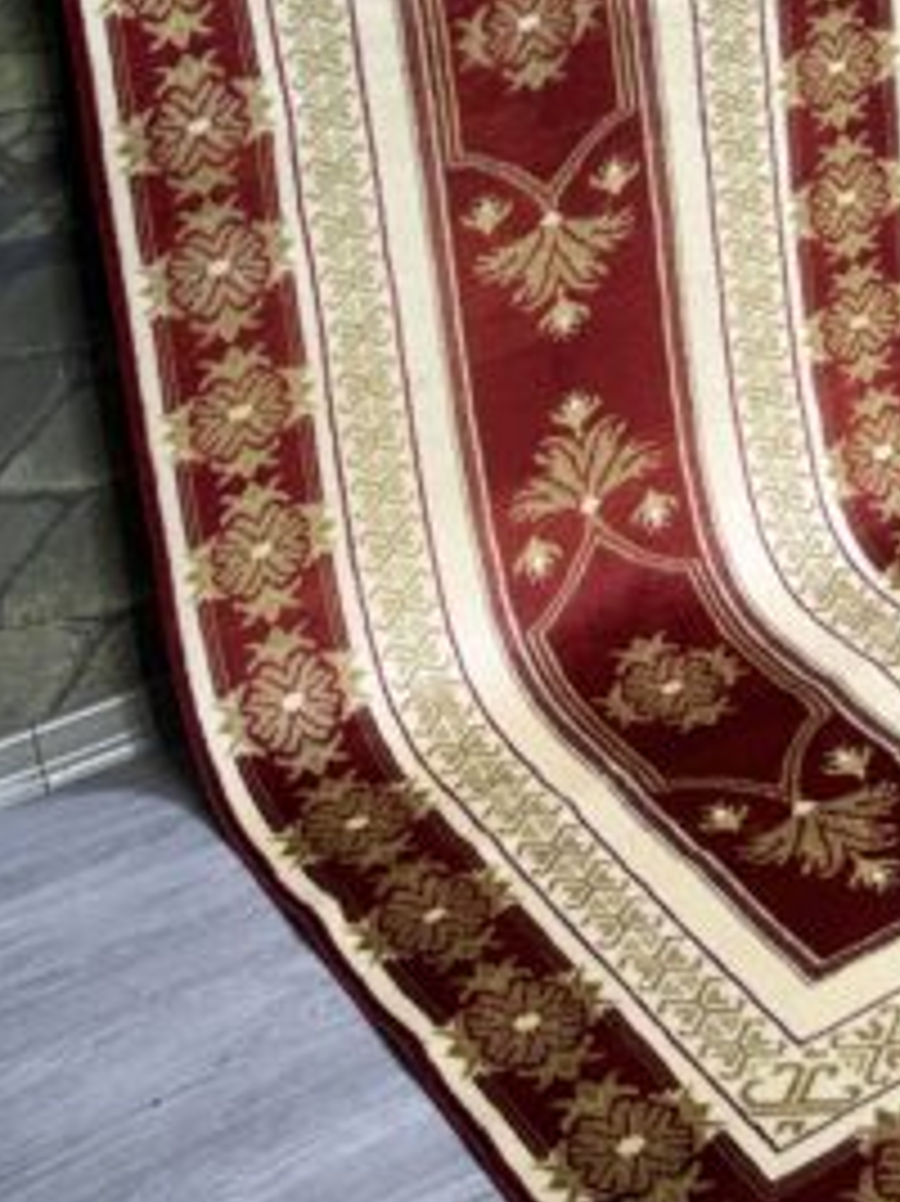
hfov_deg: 20.3
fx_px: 2498
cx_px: 657
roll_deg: +1.8
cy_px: -126
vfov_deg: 25.1
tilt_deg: -18.9
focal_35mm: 72
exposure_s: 1/100
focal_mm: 6.76
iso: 64
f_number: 1.78
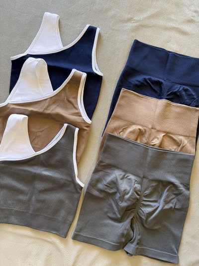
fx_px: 184
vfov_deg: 71.6
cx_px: 100
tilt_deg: -84.5
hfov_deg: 56.8
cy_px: 133
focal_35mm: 24
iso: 320
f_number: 1.78
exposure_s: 1/60
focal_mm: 6.76
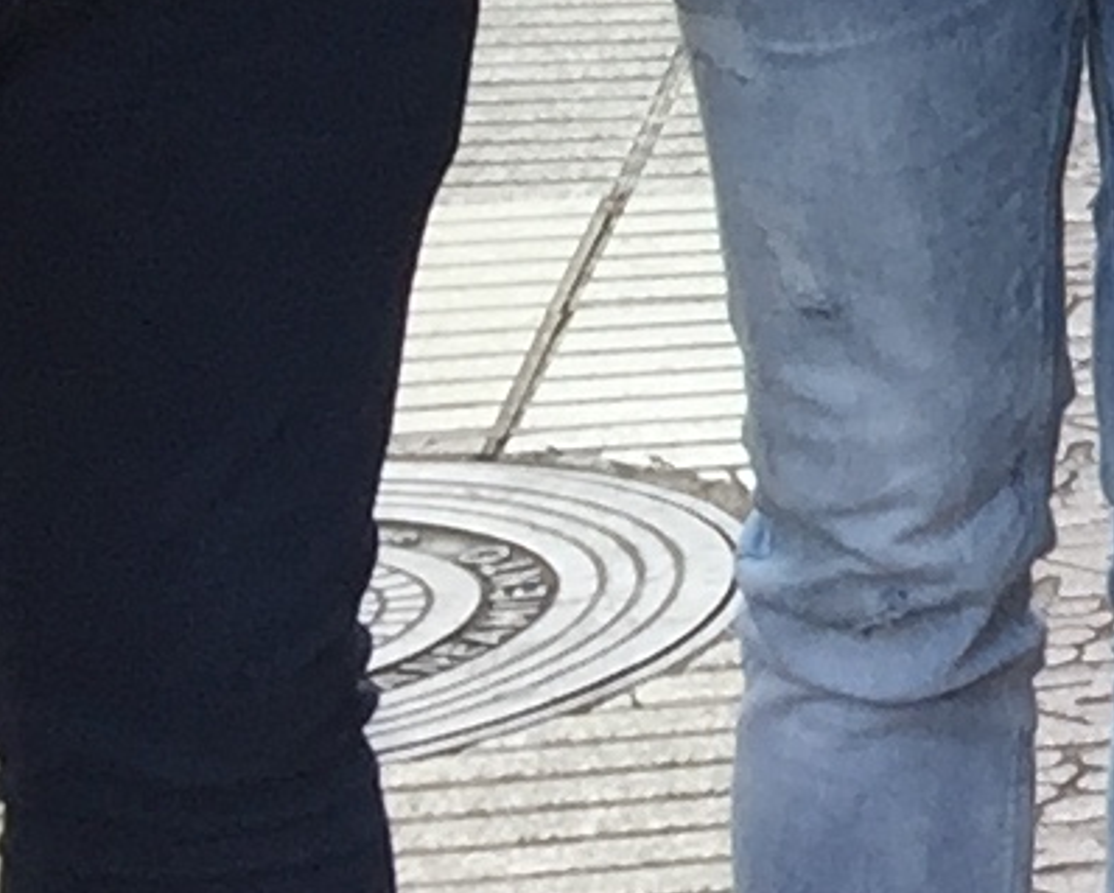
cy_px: -1137
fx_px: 7655
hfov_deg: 7.2
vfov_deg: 6.4
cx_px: 3563
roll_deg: -0.3
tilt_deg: -4.4
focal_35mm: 232
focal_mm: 4.15
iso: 32
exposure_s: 1/60
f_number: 2.2
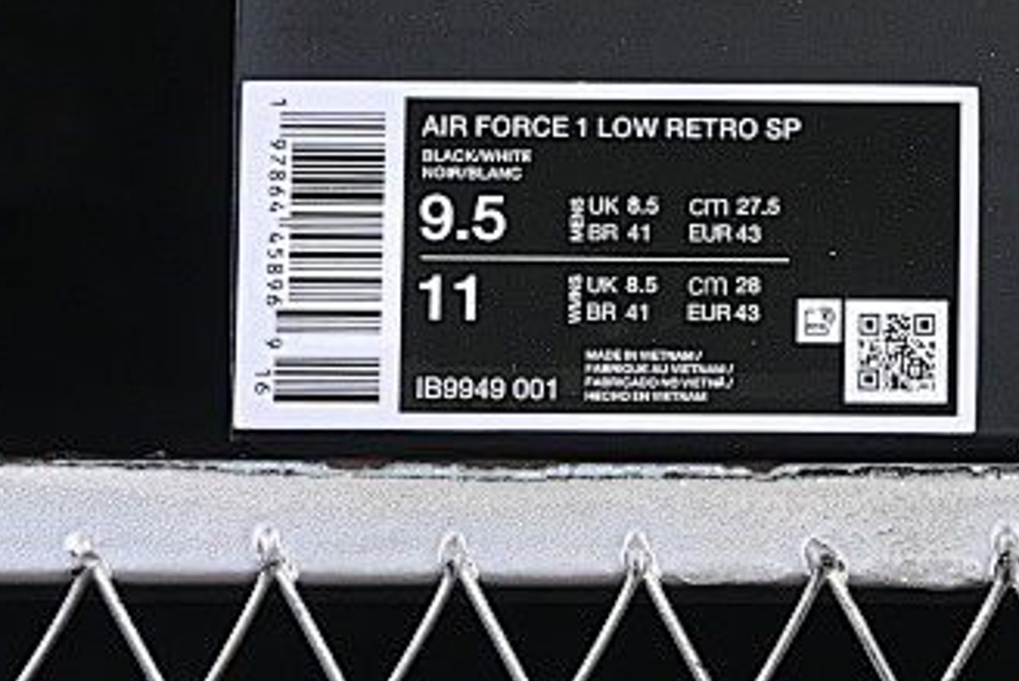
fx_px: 6994
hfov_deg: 8.3
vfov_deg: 5.5
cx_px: 1187
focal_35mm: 247
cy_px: -236
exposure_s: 1/60
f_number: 6.3
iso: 160
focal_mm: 50
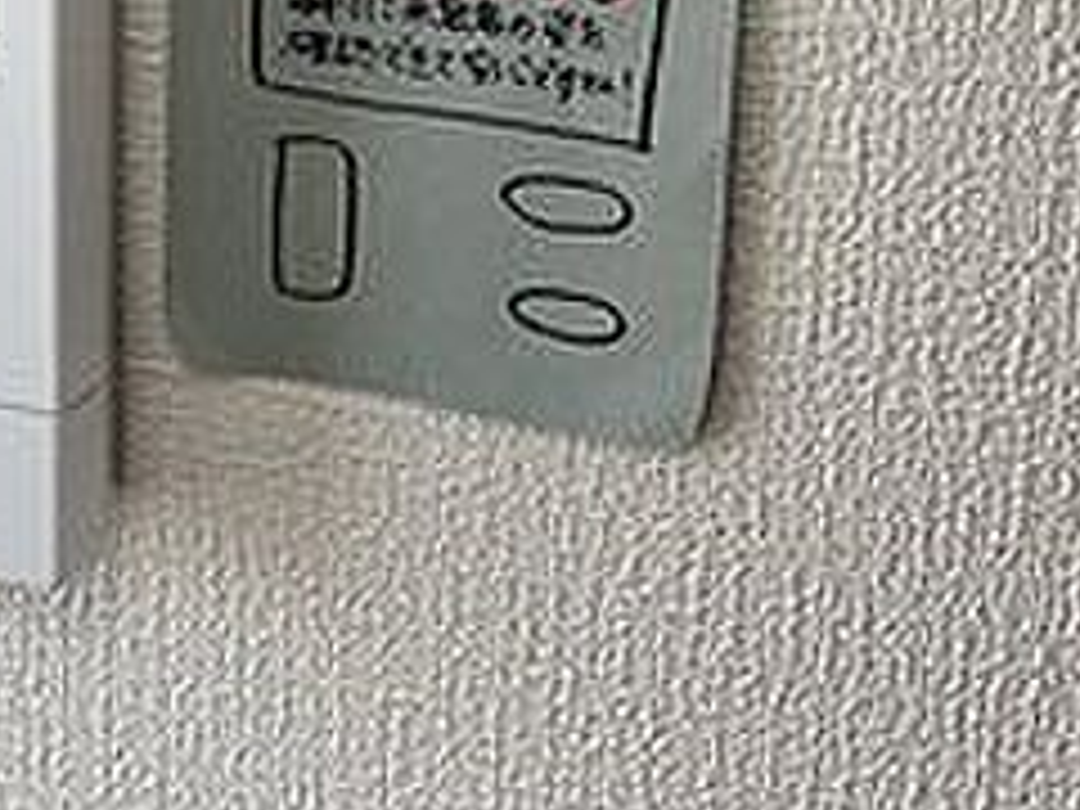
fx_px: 2028
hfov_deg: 28.4
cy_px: -36
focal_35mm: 65
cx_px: 63
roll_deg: -1.0
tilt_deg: -13.6
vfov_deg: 21.6
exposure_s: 1/100
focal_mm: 5.1
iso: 40
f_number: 1.6
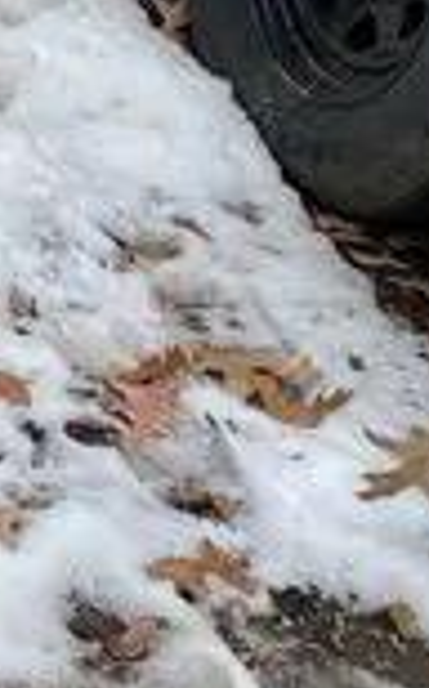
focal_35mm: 131
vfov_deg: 15.8
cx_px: -706
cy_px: 123
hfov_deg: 8.8
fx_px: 2455
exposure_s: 1/654
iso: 32
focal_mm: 4.25
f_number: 1.8
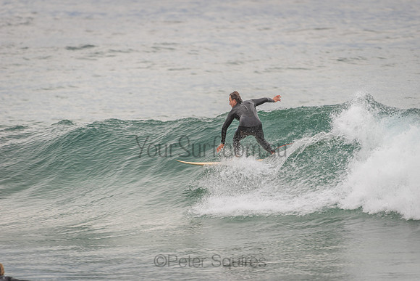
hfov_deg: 4.1
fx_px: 5834
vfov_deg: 2.8
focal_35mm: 500
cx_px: 210
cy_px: 140
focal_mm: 500
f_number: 5.6
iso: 220
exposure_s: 1/320
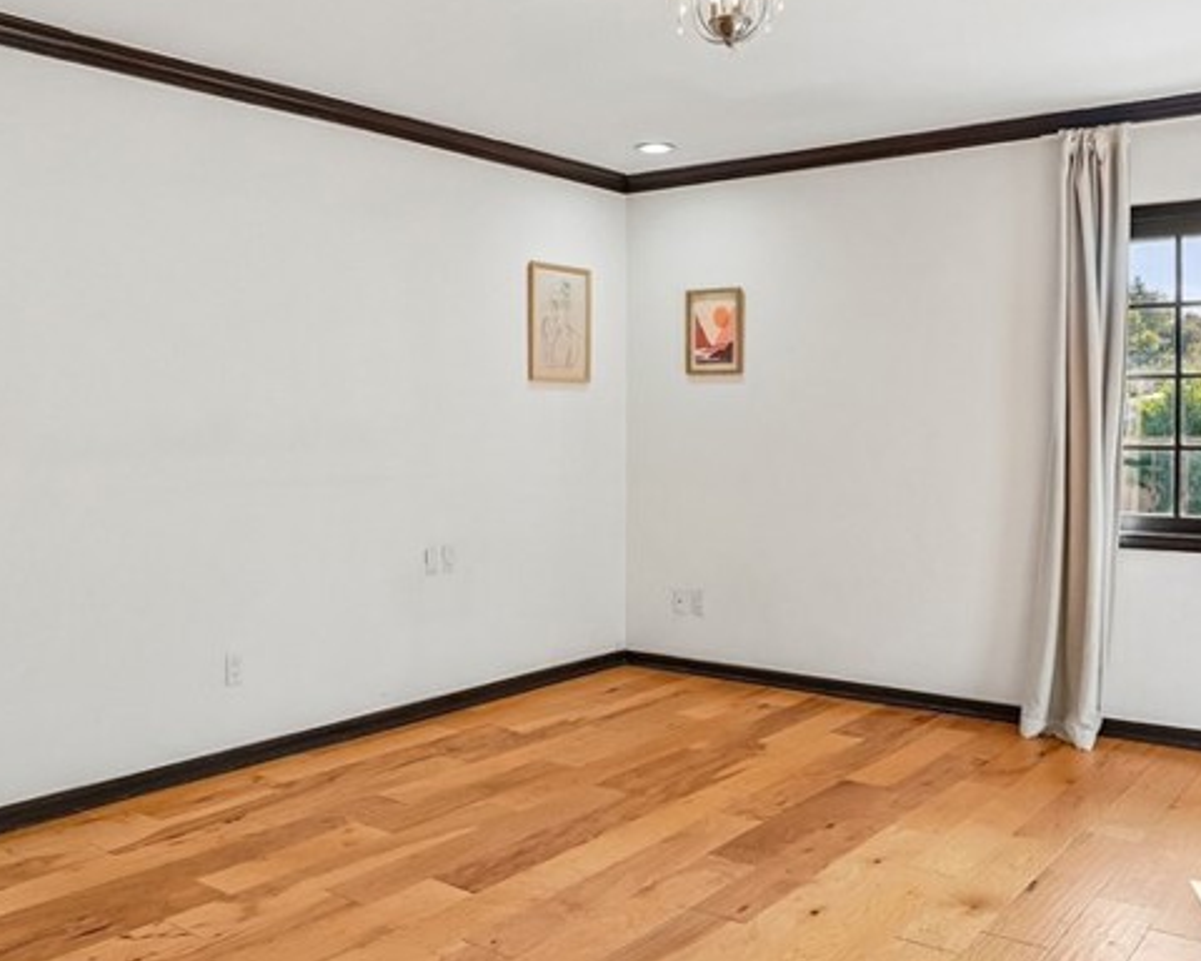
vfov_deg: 45.8
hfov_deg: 55.6
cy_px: 455
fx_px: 1137
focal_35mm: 32
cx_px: 545
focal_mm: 16
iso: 400
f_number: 8
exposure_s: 1/60
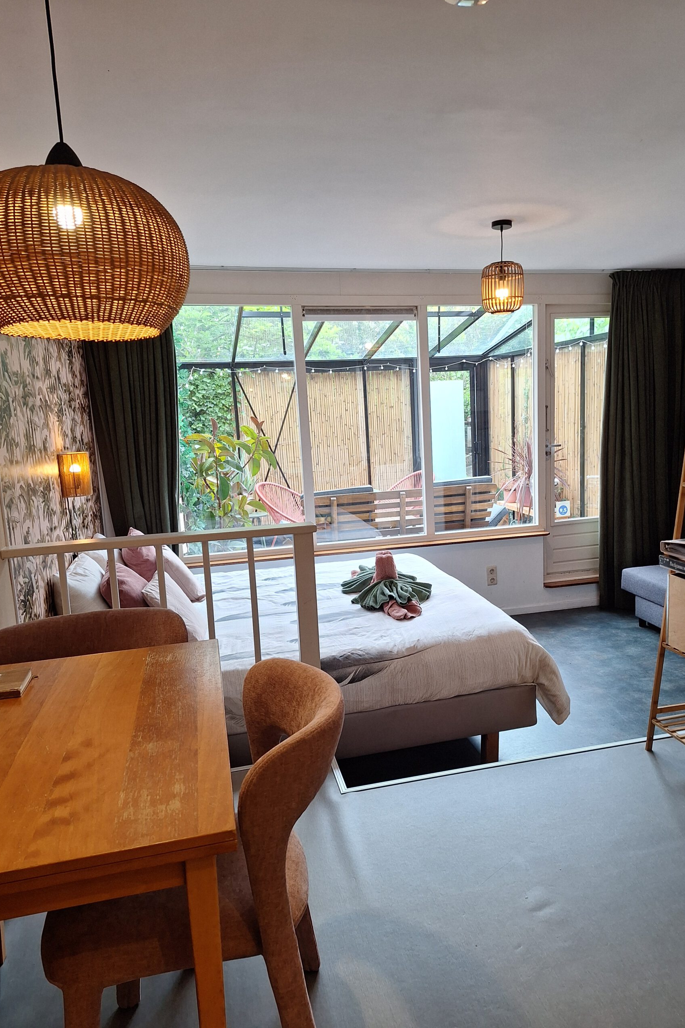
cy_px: 513
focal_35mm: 24
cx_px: 381
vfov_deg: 73.7
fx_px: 685
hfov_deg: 53.0
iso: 64
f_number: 1.8
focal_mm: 5.54
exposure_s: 1/50
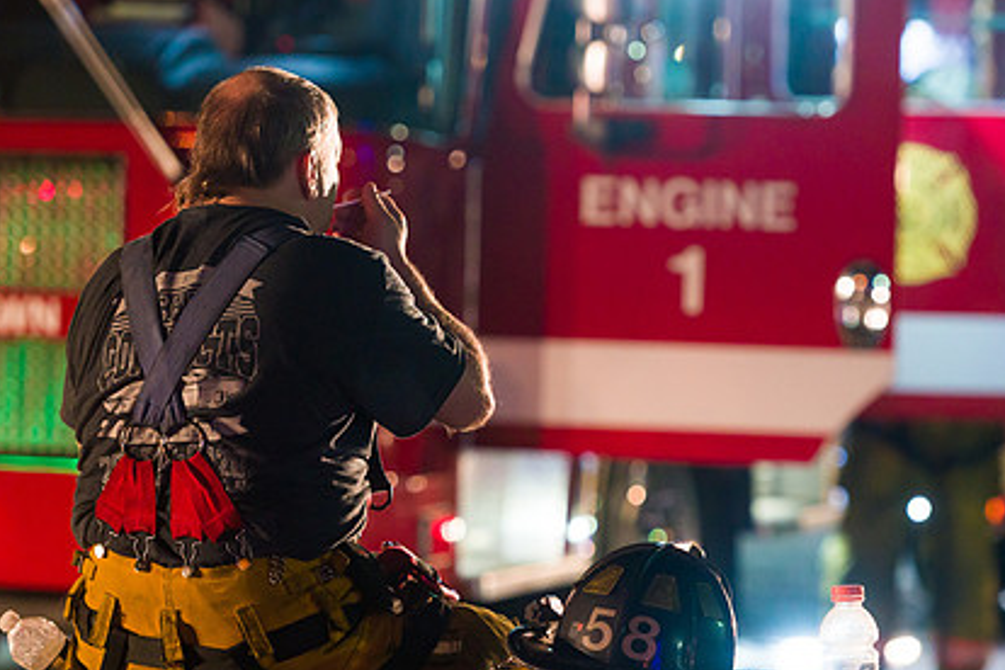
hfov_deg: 9.8
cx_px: 575
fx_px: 5862
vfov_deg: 6.5
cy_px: 367
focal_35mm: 210
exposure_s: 1/125
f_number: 3.2
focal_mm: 150
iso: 1600
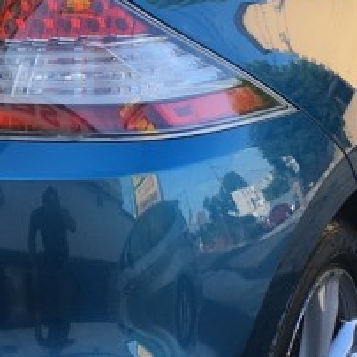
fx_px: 1517
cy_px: 97
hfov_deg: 13.2
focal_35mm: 130
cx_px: -39
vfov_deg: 13.4
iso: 25
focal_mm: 4.15
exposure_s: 1/225
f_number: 2.2
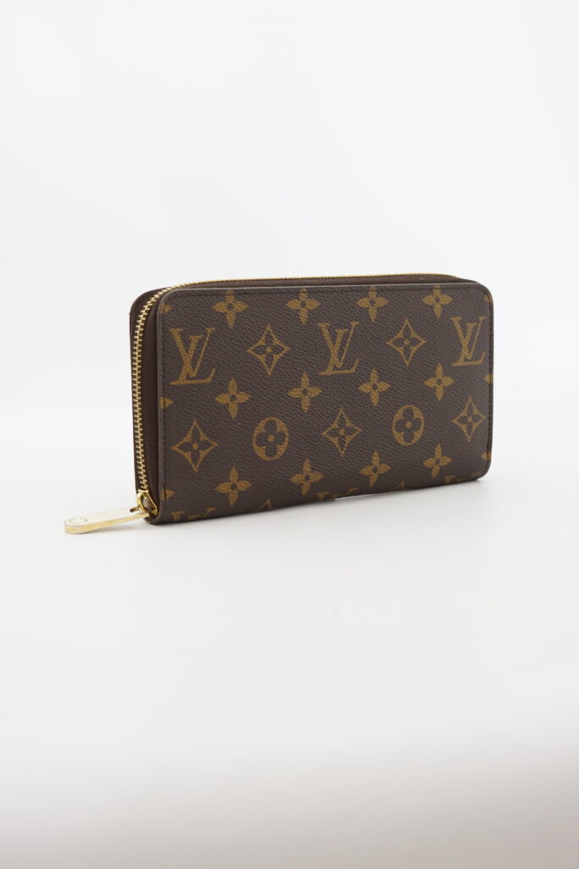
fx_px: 1206
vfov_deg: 39.6
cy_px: 434
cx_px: 290
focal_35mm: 50
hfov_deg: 27.0
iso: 640
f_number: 6.3
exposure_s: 1/13
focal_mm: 50
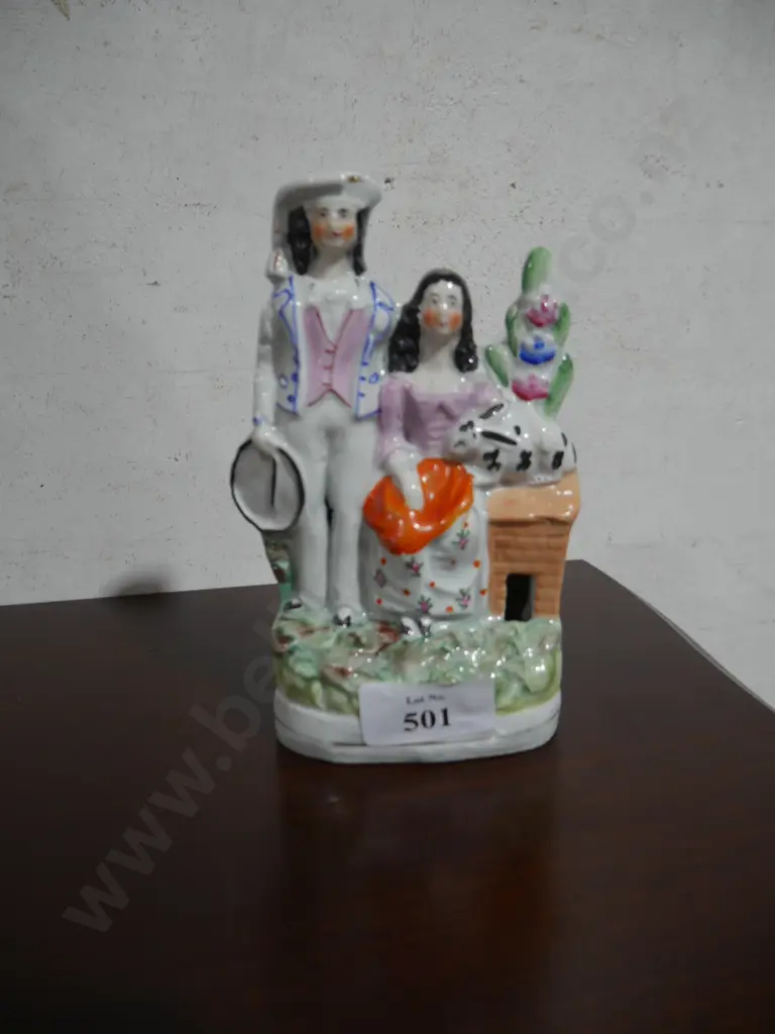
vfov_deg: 60.0
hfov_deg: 46.8
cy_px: 517
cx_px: 388
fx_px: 896
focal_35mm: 30
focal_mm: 15
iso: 250
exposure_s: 1/60
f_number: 3.6
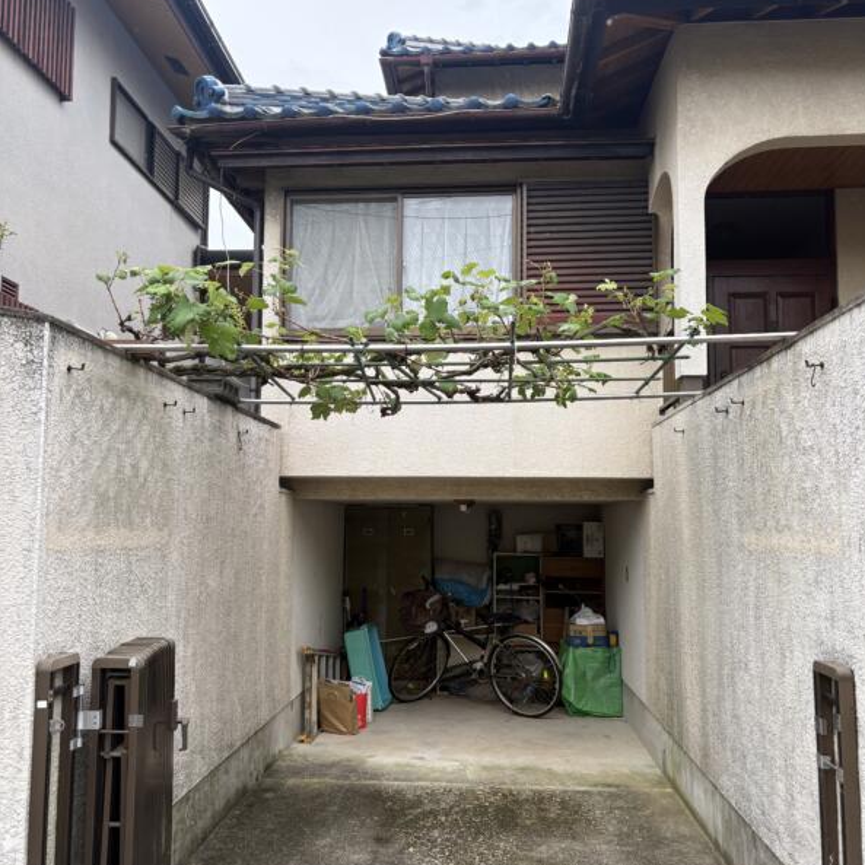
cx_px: 436
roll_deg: +0.8
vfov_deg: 52.5
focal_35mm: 31
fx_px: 876
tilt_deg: +6.5
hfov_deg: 52.5
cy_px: 443
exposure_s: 1/895
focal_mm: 5.96
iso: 64
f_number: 1.6
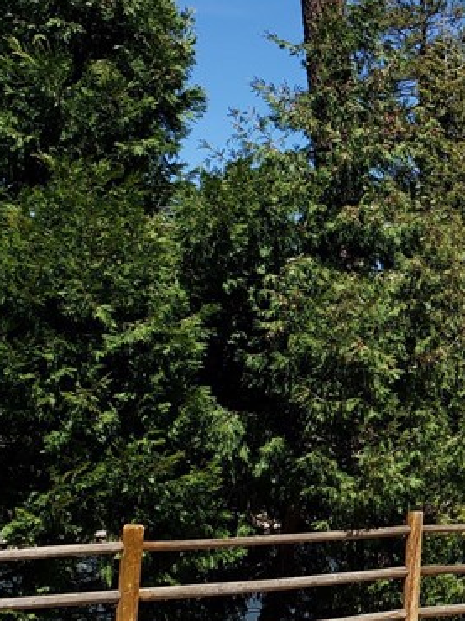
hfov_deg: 18.5
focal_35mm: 72
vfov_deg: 27.0
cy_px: 344
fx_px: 1291
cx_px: 653
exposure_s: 1/1293
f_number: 2.4
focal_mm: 4.3
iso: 50
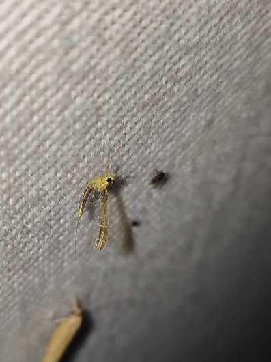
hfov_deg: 48.0
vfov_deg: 61.4
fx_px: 303
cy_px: 210
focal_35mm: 29
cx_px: 115
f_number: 1.89
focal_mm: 5.89
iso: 349
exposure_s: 1/100
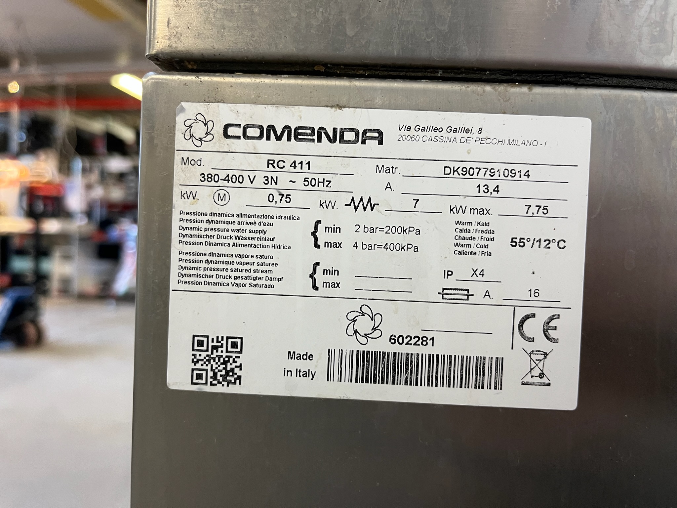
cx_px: 338
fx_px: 508
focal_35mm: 26
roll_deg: -1.7
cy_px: 254
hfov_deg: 67.3
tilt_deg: -0.6
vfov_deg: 53.1
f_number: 1.6
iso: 125
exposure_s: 1/50
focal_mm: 5.1
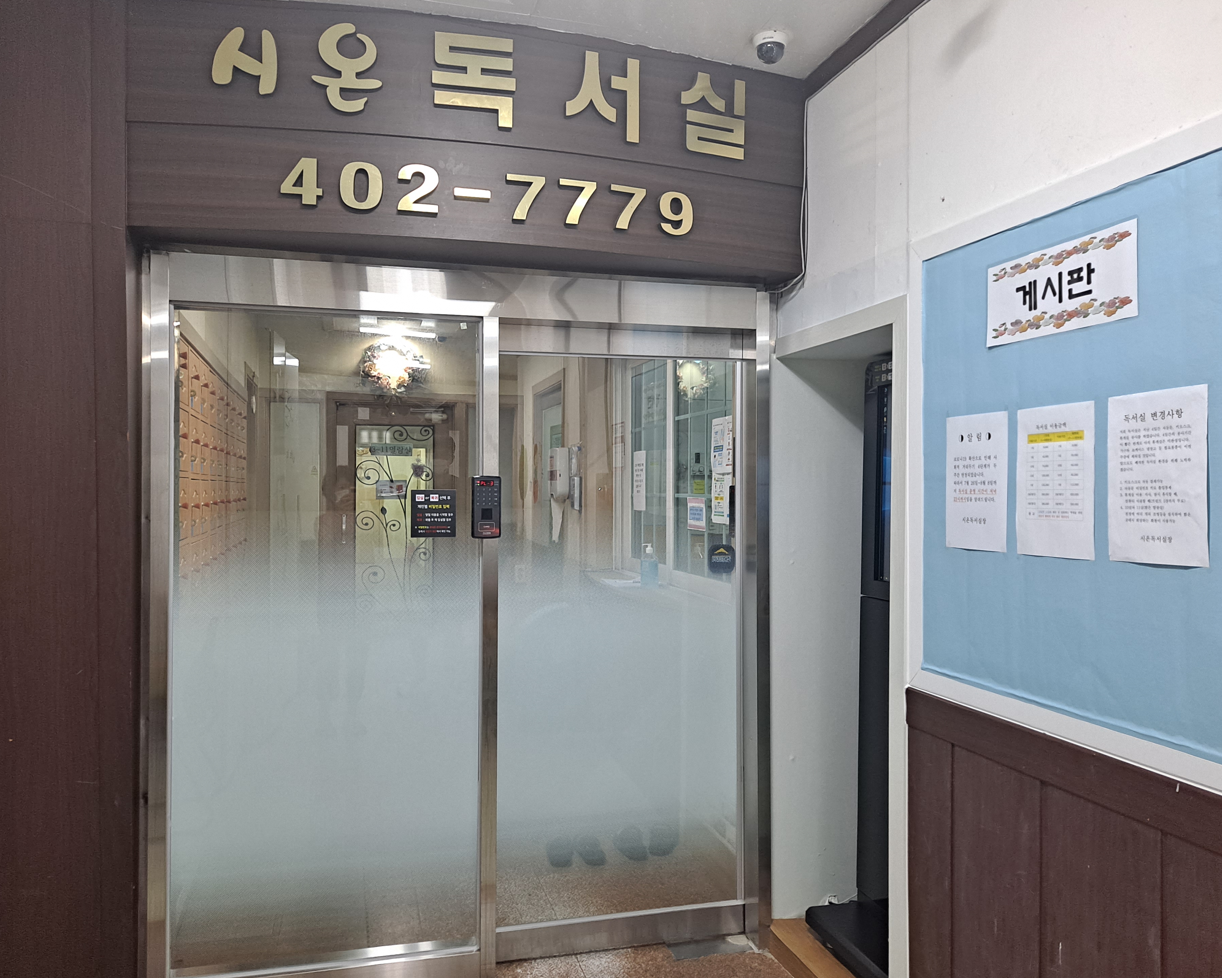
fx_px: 976
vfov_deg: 53.2
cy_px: 487
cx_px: 607
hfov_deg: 64.1
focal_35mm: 27
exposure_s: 1/60
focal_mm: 4.6
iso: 200
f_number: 2
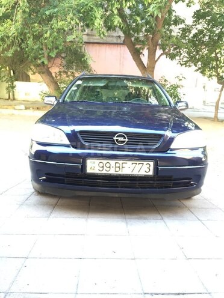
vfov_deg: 61.7
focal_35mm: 29
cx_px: 112
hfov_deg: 48.2
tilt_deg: -14.1
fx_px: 250
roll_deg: -1.2
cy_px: 149
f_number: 2.2
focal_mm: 4.15
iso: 80
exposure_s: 1/33
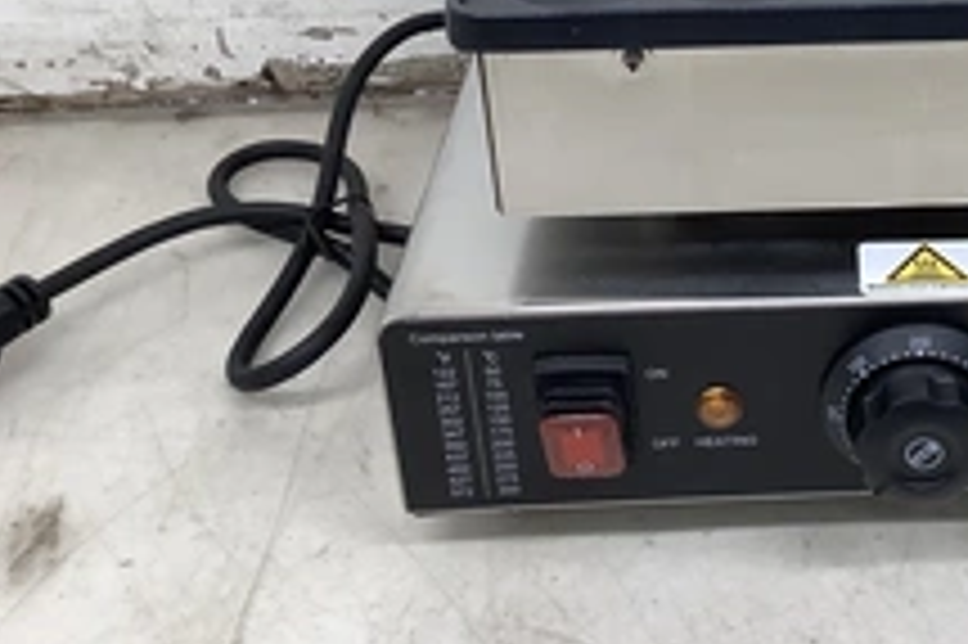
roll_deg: +0.8
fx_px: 1612
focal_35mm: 60
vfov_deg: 22.4
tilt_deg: -28.9
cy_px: 176
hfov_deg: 31.9
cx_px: 855
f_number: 2.4
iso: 100
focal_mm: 3.3
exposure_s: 1/120
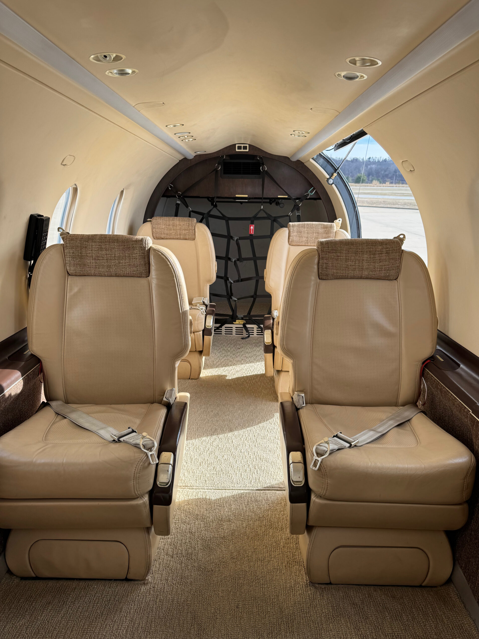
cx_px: 240
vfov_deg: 71.6
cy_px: 320
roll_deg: -1.2
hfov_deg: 56.8
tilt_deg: -16.5
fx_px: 443
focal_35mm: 24
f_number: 1.78
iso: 80
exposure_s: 1/627
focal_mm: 6.76
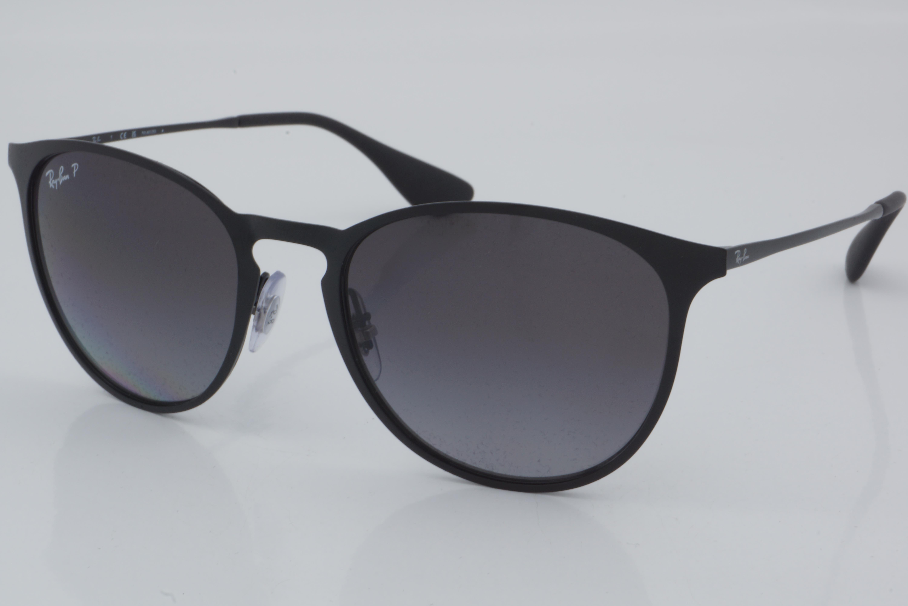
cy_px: 303
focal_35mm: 82
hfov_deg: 24.6
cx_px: 454
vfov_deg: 16.6
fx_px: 2081
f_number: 32
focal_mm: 55
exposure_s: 1/4
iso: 100
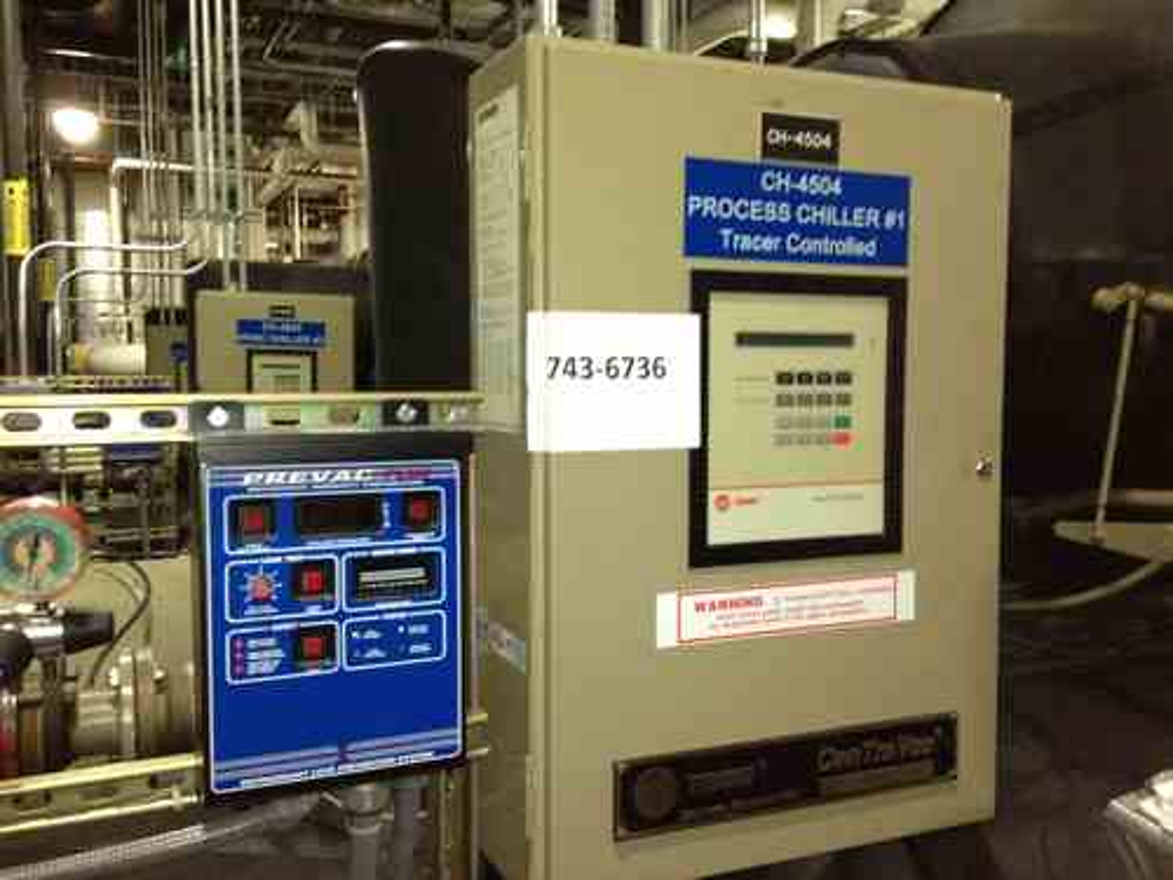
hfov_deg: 52.6
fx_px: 1186
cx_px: 586
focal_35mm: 35
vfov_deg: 40.7
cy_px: 440
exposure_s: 1/20
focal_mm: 4.28
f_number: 2.4
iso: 250
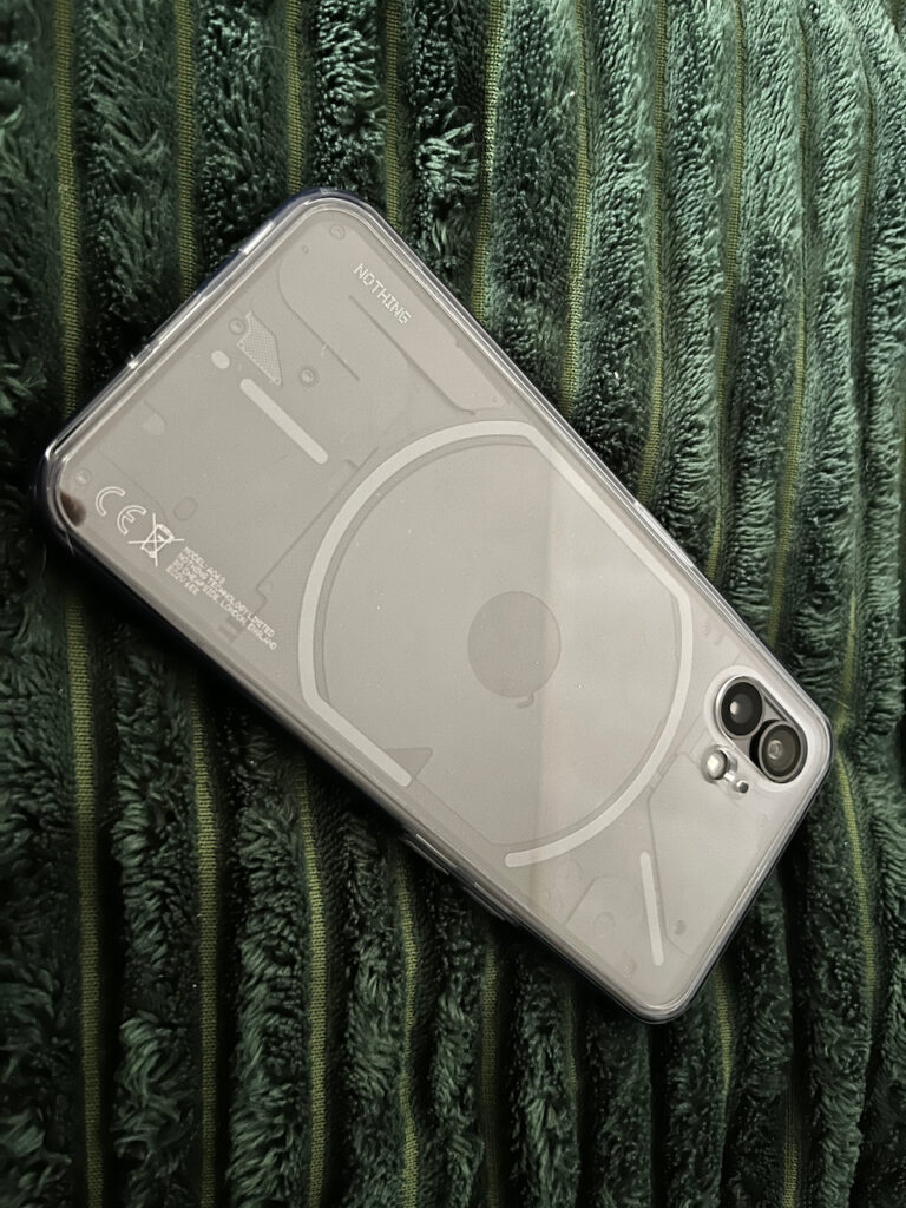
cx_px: 453
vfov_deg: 67.3
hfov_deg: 53.1
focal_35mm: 26
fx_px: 907
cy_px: 604
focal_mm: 5.1
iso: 640
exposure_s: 1/11
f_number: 1.6
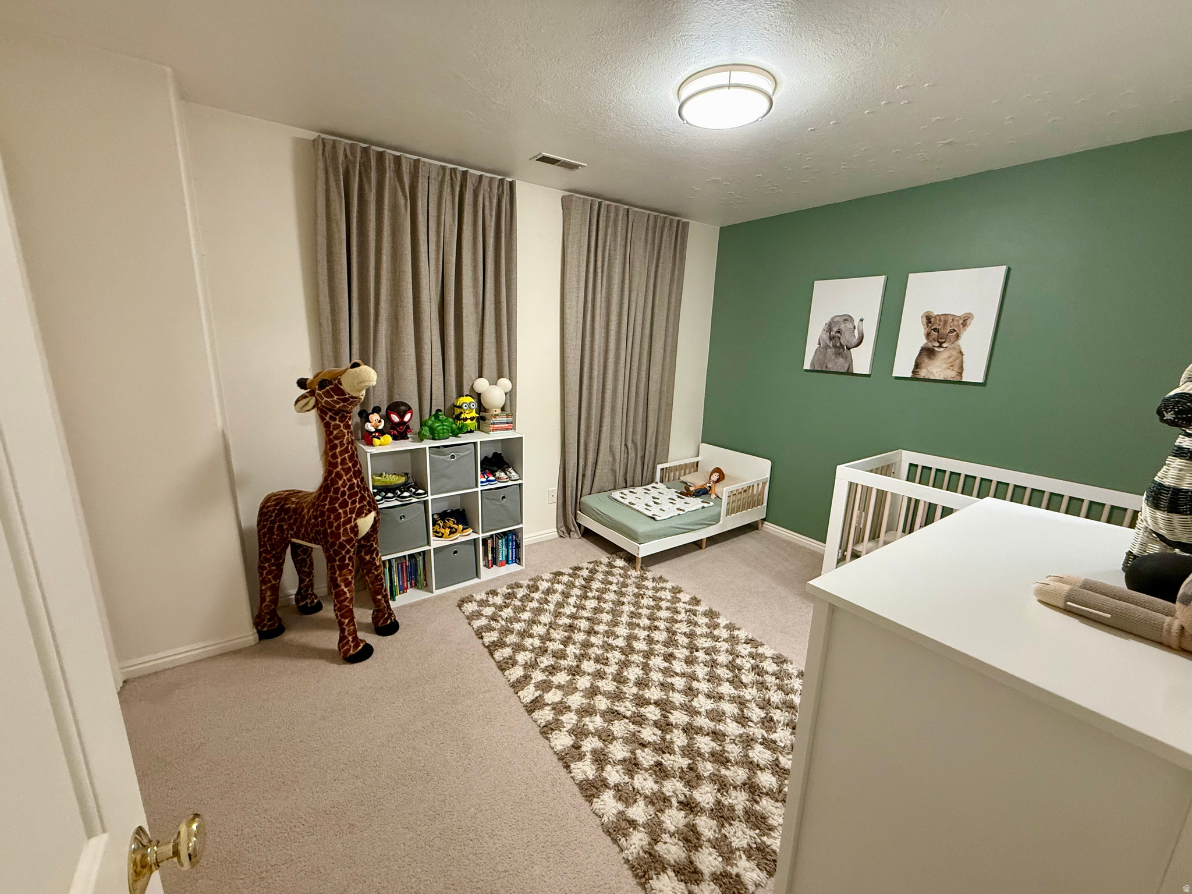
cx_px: 596
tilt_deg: -13.5
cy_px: 447
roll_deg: -2.4
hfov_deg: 102.1
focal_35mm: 14
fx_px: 482
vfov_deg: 85.7
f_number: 2.2
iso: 400
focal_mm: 2.22
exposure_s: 1/60
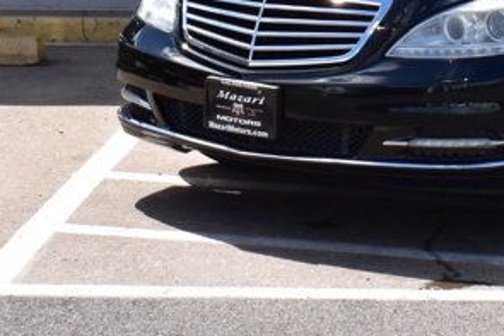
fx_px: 2479
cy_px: -235
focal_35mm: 177
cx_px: 583
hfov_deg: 11.4
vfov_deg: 7.6
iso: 400
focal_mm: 34
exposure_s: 1/400
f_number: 11
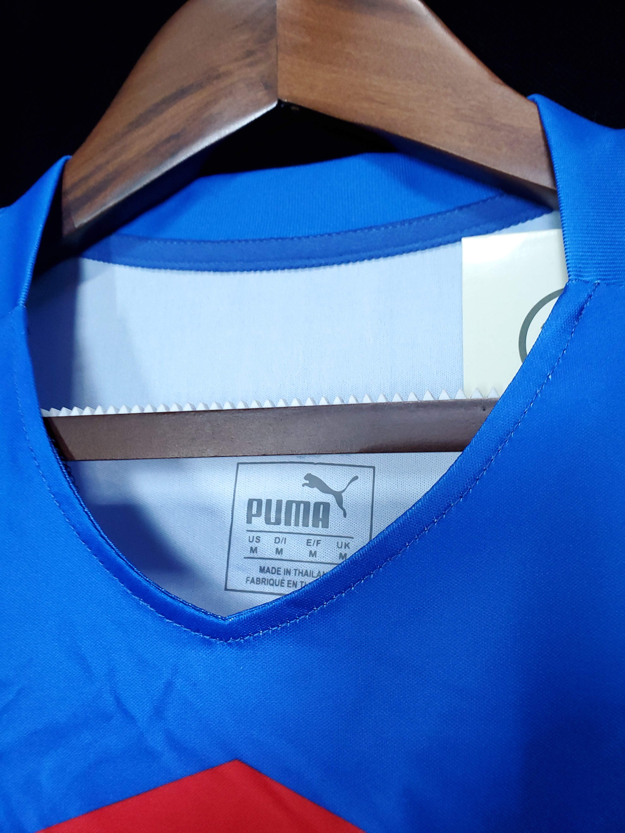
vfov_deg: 67.3
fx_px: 626
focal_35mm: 26
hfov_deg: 53.1
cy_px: 416
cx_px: 312
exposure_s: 1/20
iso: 250
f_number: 2.4
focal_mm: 4.3
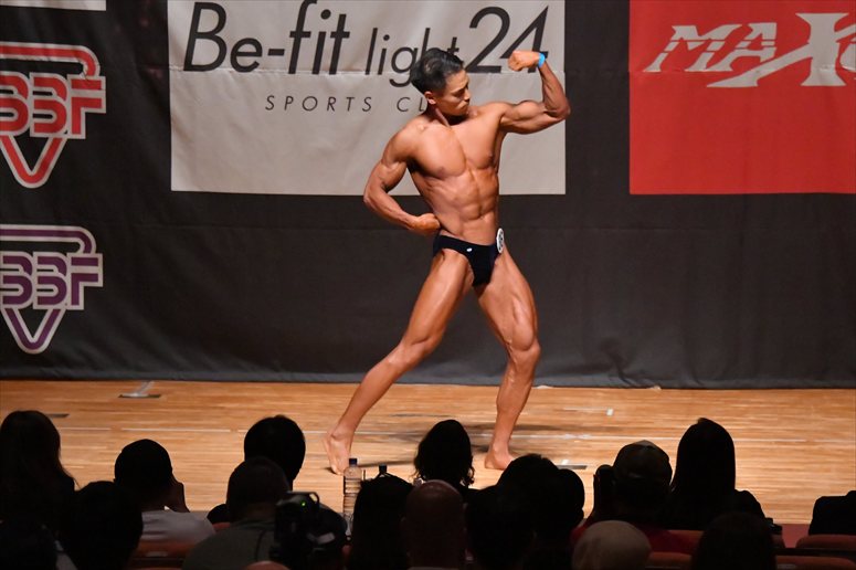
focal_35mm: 217
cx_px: 428
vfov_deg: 6.3
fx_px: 5157
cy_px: 285
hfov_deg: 9.5
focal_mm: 145
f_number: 5.6
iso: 12800
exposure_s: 1/400
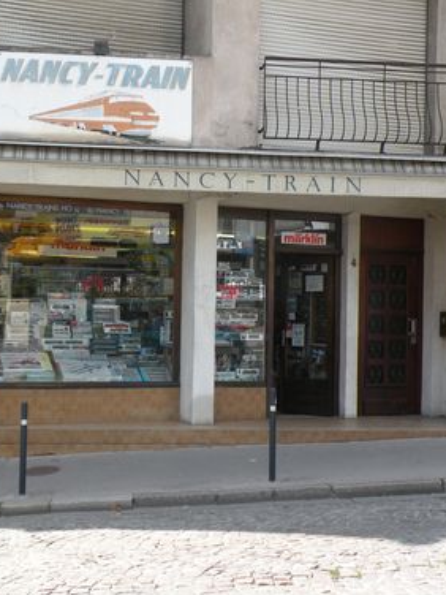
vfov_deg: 33.8
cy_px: 298
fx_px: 979
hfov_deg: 25.6
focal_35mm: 57
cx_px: 202
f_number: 4.5
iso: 64
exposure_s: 1/190
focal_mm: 7.4
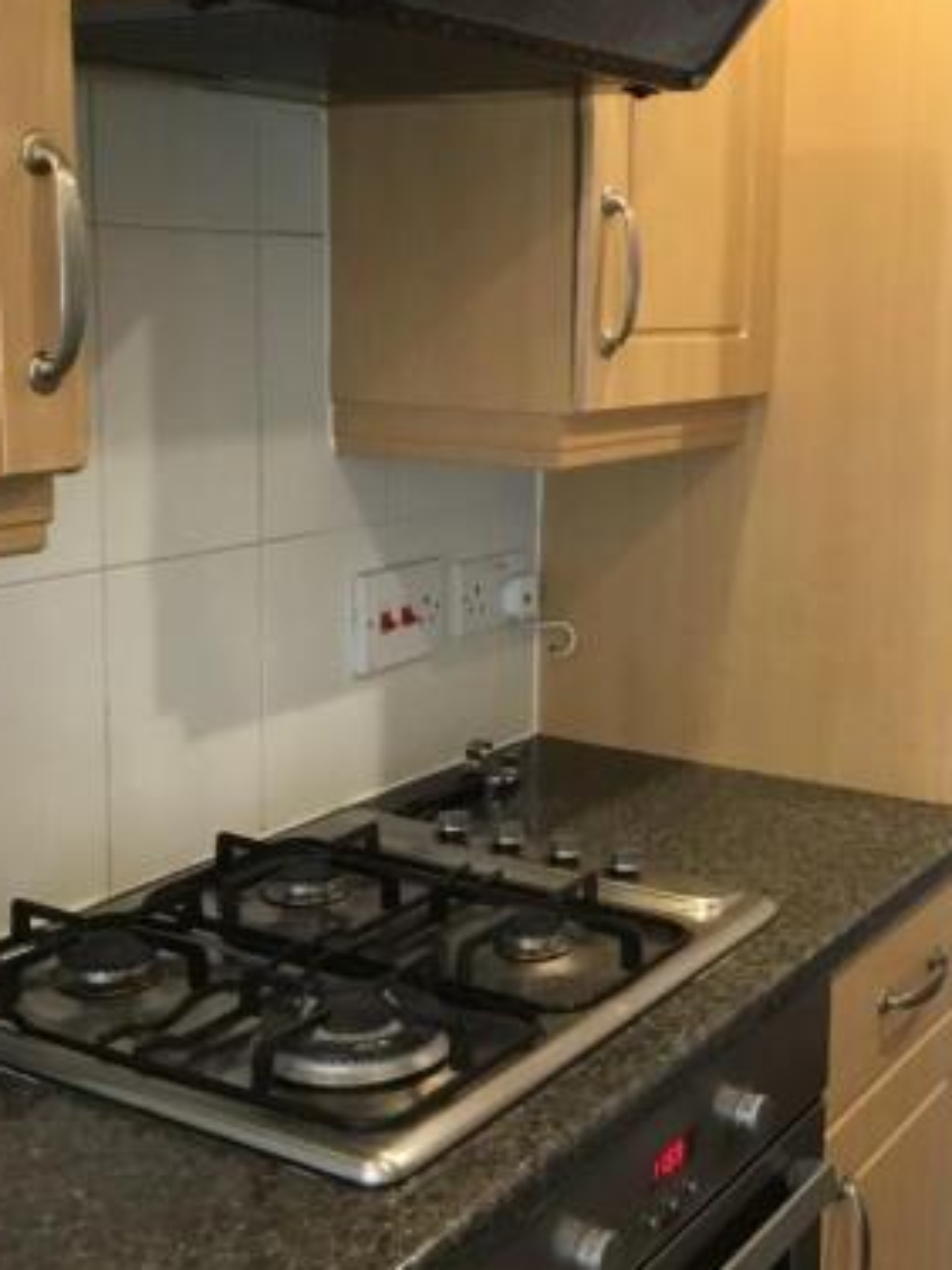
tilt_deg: -9.6
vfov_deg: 39.6
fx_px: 1760
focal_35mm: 48
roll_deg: -1.3
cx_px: 613
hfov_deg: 30.1
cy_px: 562
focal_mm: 3.3
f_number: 2.4
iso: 200
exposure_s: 1/25
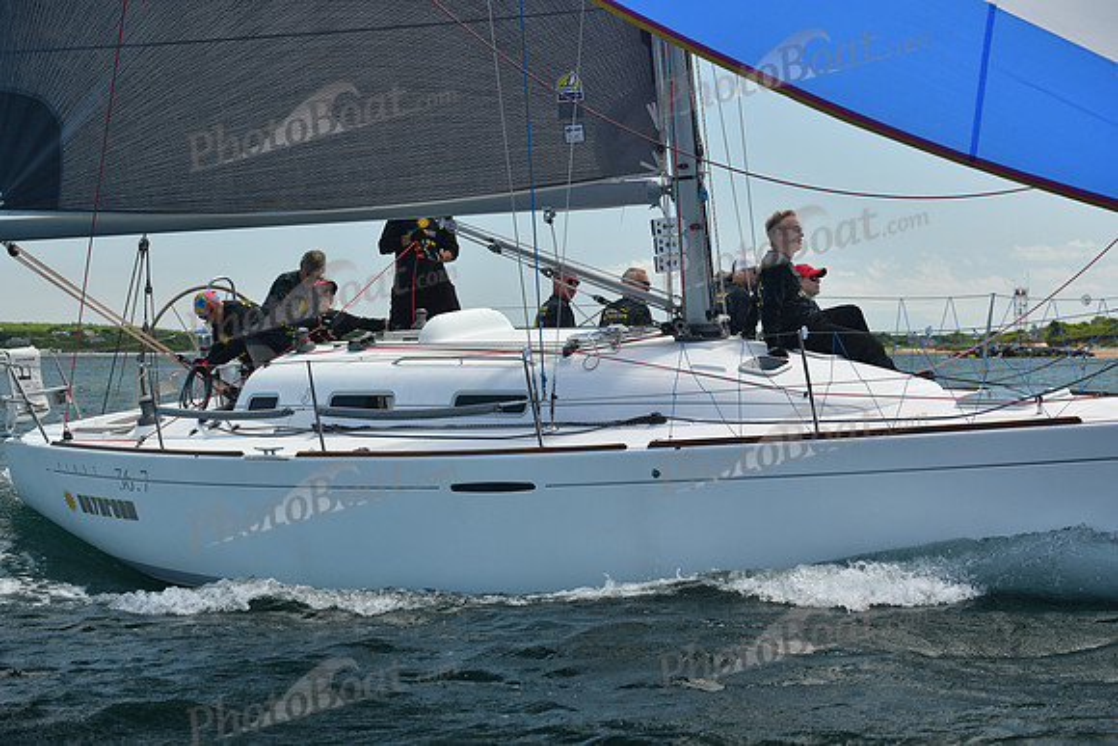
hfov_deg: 28.8
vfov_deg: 19.5
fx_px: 2174
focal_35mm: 70
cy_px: 373
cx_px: 559
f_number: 5.6
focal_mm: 70
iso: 320
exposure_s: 1/640
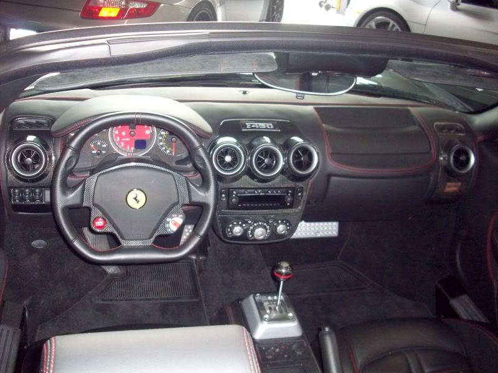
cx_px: 249
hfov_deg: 50.1
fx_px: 532
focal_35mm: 37
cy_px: 186
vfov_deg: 38.7
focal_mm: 6.2
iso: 200
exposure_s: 1/45
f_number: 2.8
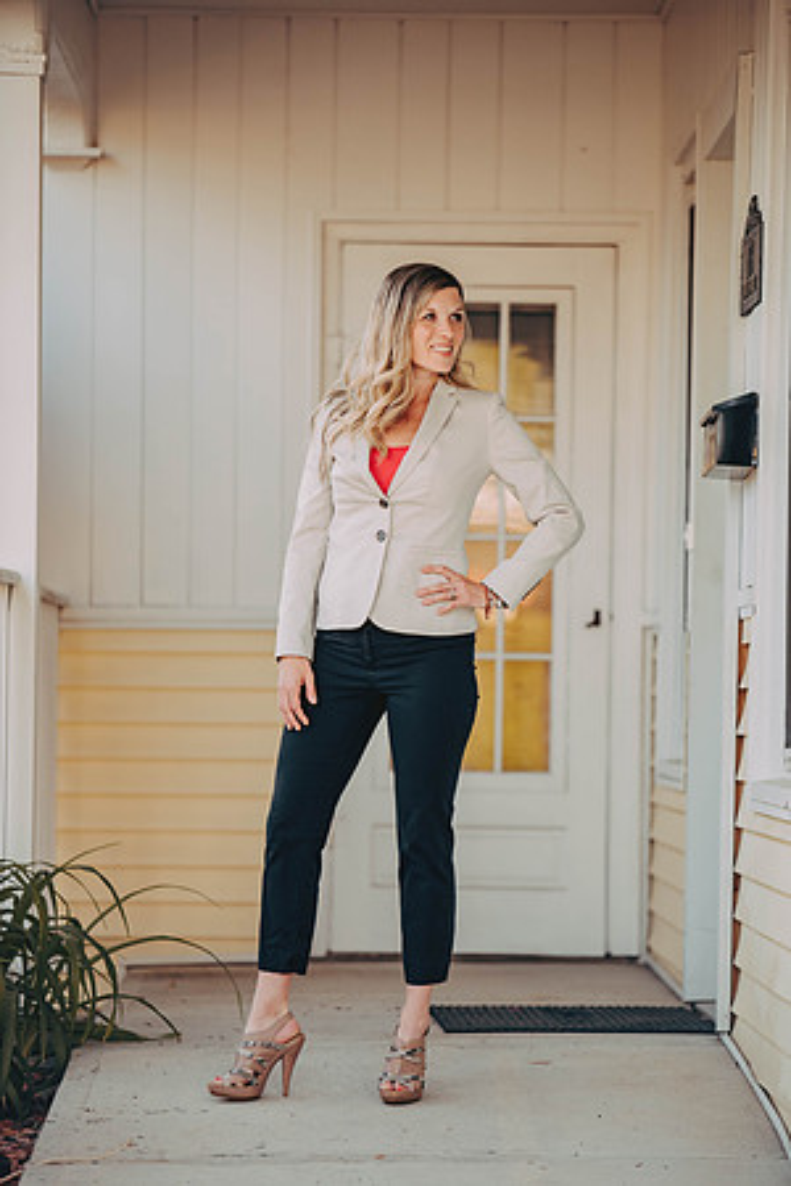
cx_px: 396
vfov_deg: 14.2
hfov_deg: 9.5
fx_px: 4779
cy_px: 593
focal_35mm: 145
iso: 400
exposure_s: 1/500
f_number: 2.8
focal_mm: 145
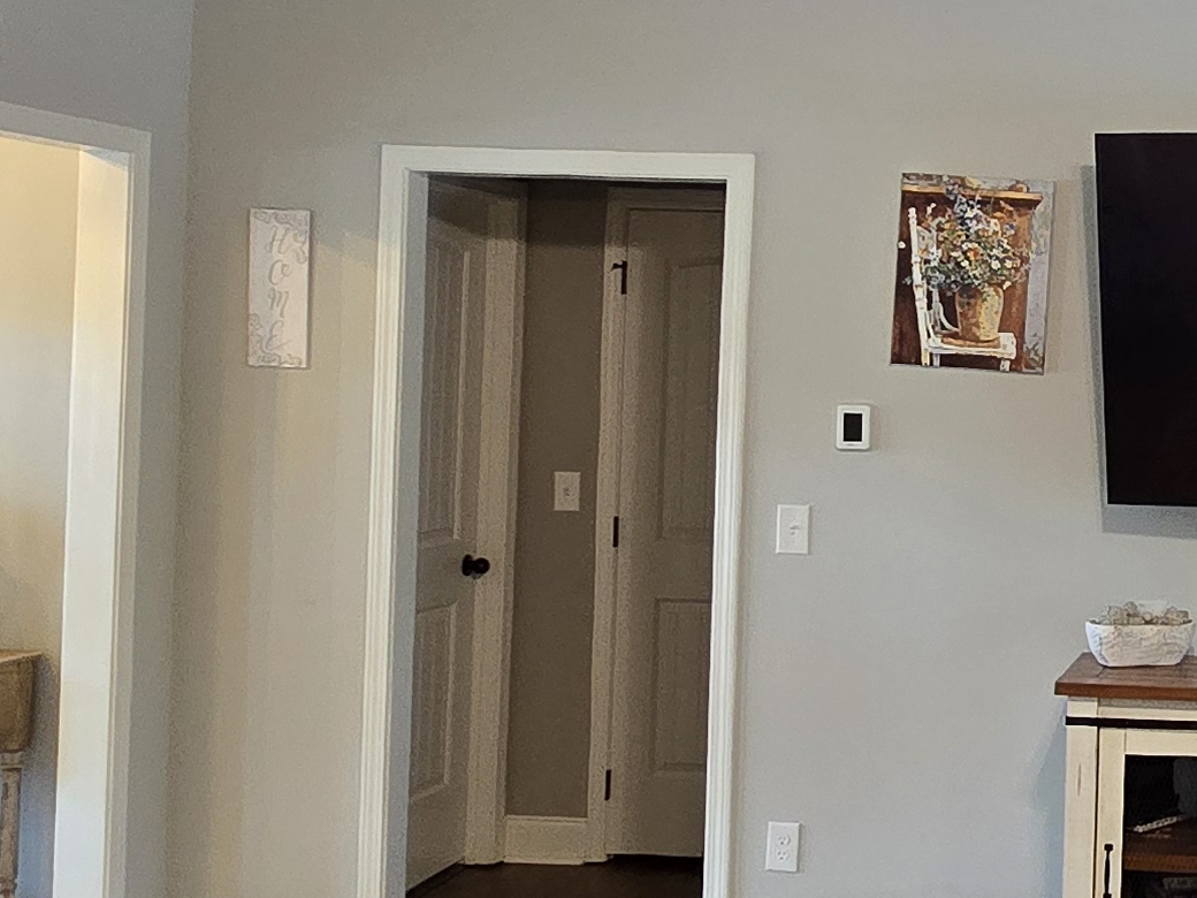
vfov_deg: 29.0
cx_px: 1257
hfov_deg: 34.0
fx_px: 1729
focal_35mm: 50
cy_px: 358
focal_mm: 2.2
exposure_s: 1/60
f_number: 2.2
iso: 400
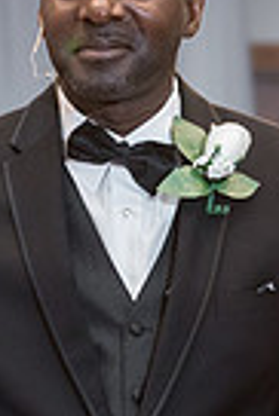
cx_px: -80
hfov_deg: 3.3
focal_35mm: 421
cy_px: 342
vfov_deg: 4.9
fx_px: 4881
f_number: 4
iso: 1600
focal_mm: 87
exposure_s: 1/200
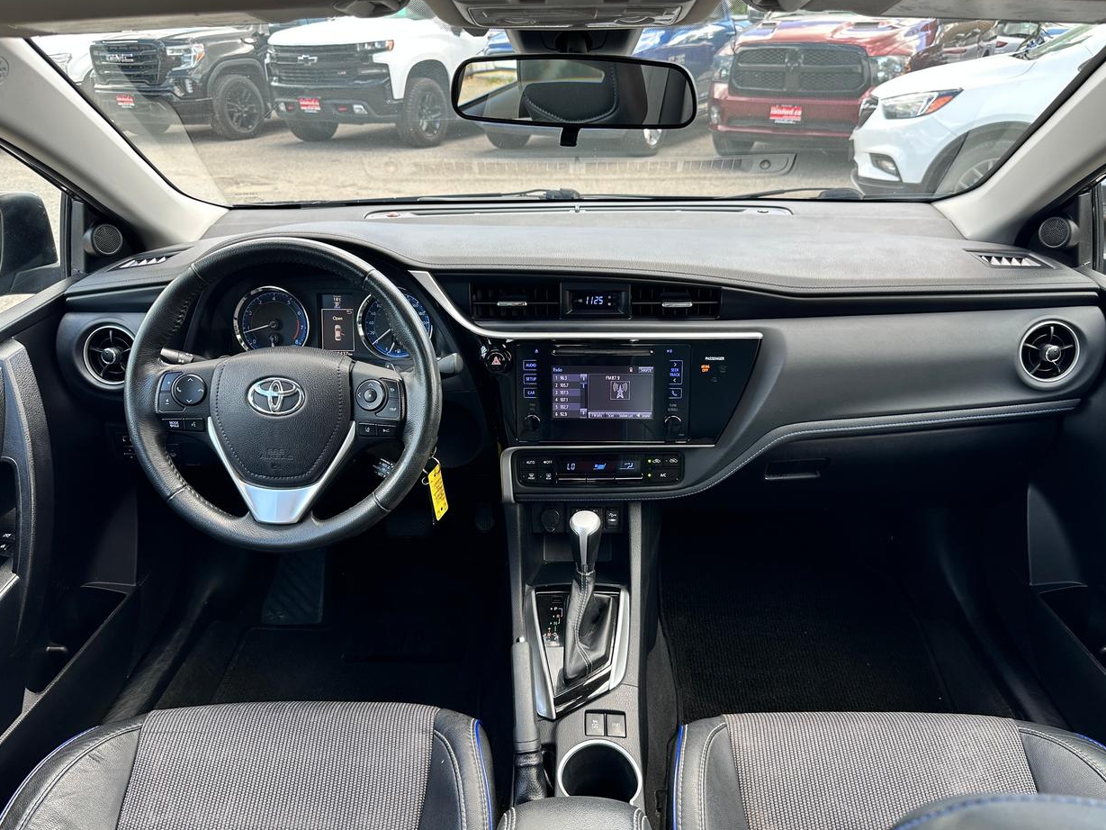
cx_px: 570
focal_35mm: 25
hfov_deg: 69.4
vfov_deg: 54.9
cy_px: 407
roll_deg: +0.8
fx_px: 799
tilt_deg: -25.2
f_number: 1.78
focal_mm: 6.86
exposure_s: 1/122
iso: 50
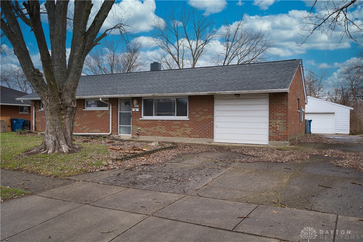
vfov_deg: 43.6
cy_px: 121
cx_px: 182
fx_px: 302
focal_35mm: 30
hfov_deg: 61.9
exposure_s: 1/13
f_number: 10
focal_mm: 30
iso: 100
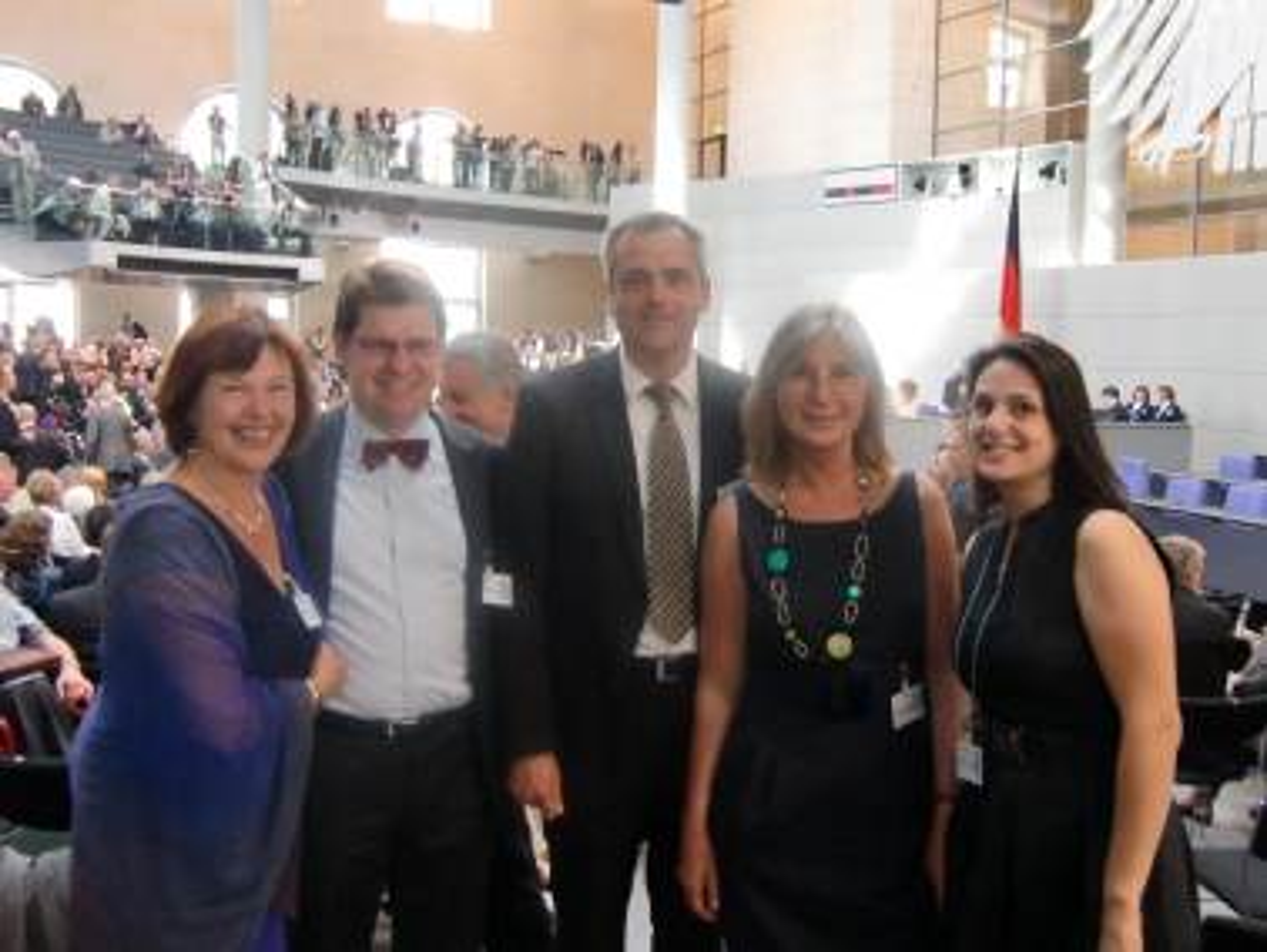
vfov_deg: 41.8
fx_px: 1245
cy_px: 476
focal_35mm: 34
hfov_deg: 53.9
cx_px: 634
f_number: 3.6
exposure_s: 1/30
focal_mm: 6.1
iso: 400
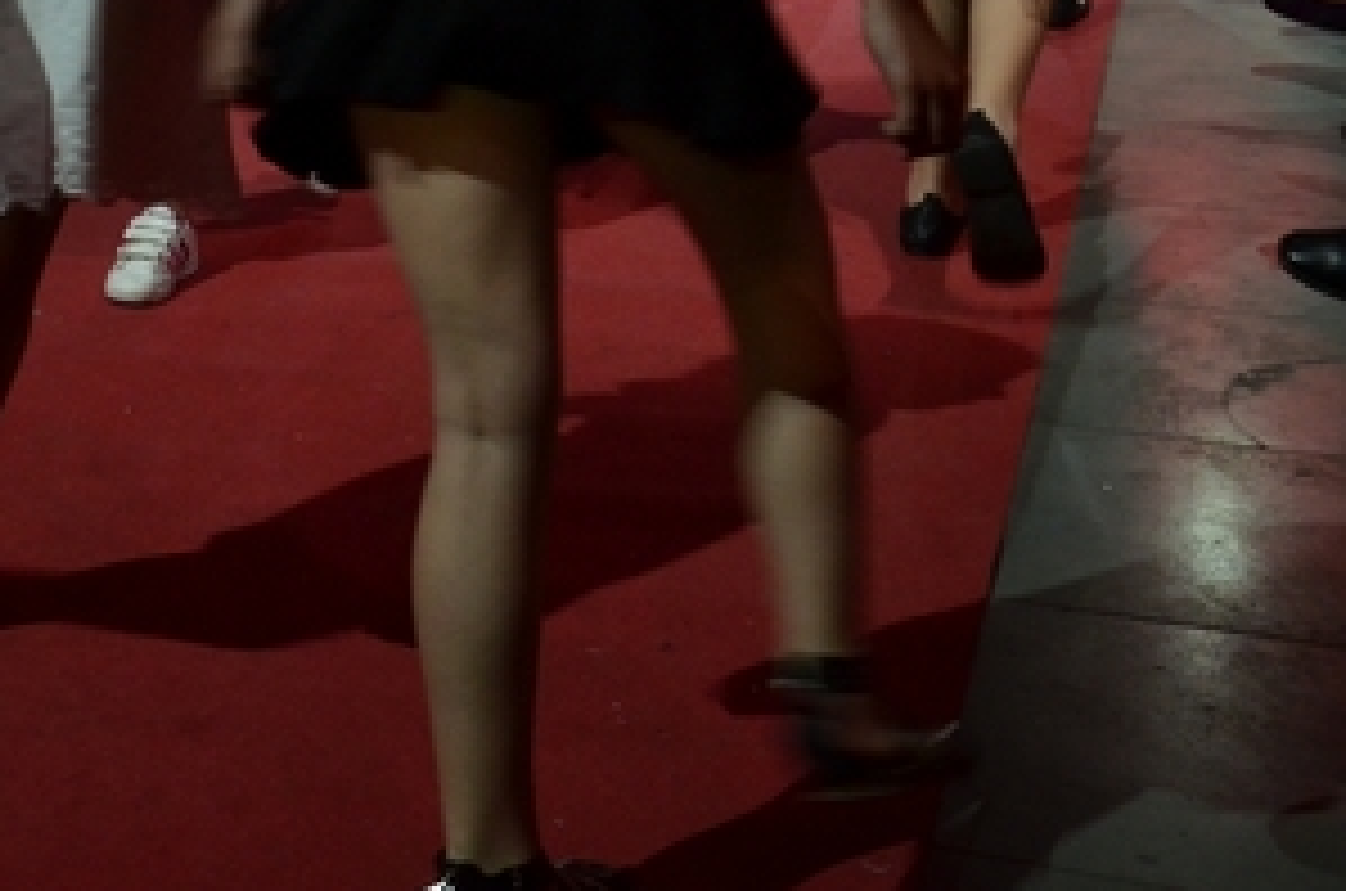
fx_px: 2649
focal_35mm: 71
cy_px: -230
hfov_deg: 26.6
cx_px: -70
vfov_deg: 18.0
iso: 640
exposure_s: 1/60
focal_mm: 18
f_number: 6.3
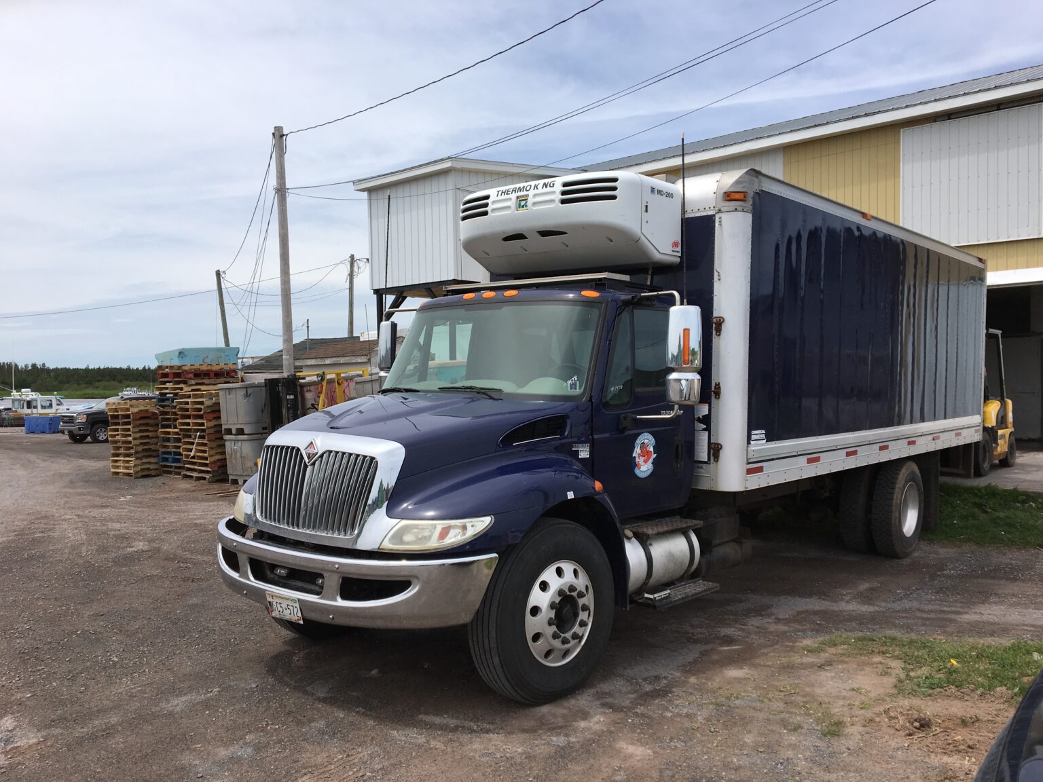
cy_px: 391
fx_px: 874
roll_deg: -0.2
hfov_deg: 61.7
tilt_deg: -0.4
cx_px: 522
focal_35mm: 29
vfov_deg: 48.2
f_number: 2.2
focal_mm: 4.15
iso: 25
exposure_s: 1/1972
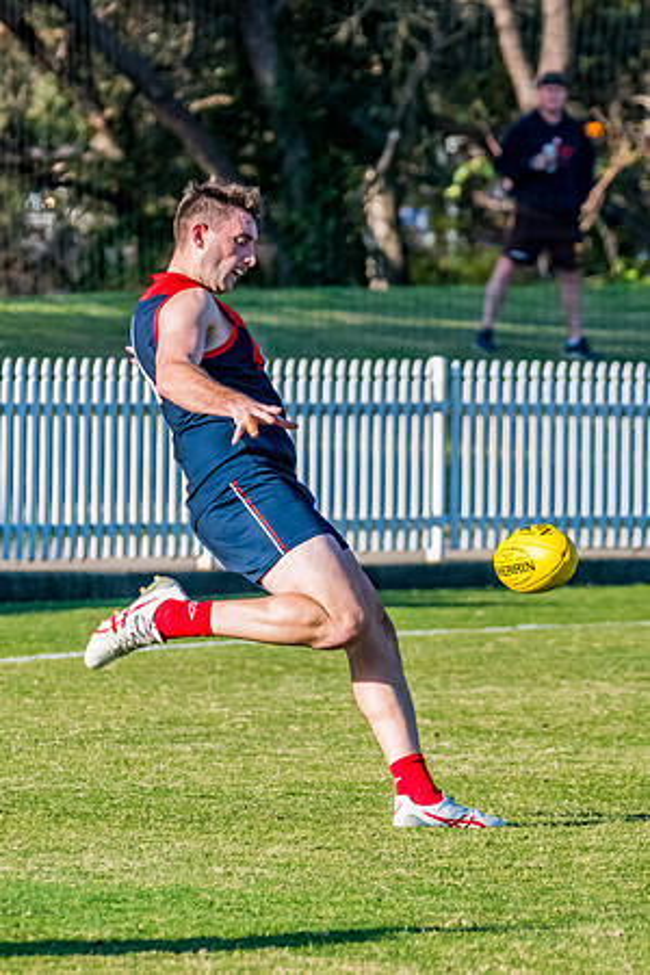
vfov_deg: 4.4
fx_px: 12762
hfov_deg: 2.9
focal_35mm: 471
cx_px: 247
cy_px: 508
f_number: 8
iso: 800
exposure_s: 1/1600
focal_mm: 250
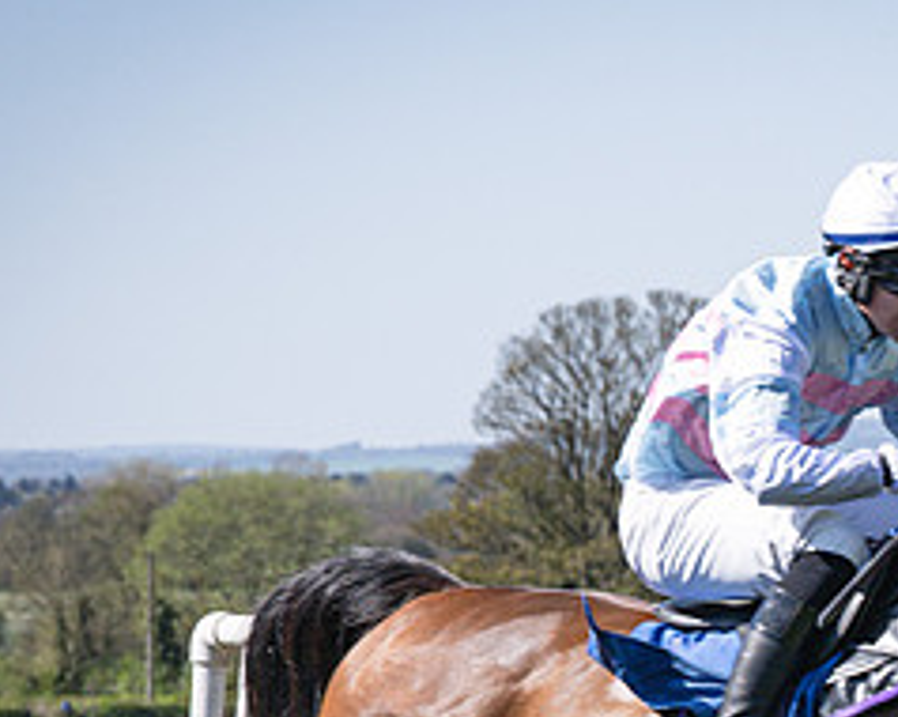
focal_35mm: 300
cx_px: 587
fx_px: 7967
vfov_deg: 5.1
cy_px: 996
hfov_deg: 6.4
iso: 220
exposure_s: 1/2000
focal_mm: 70
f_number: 5
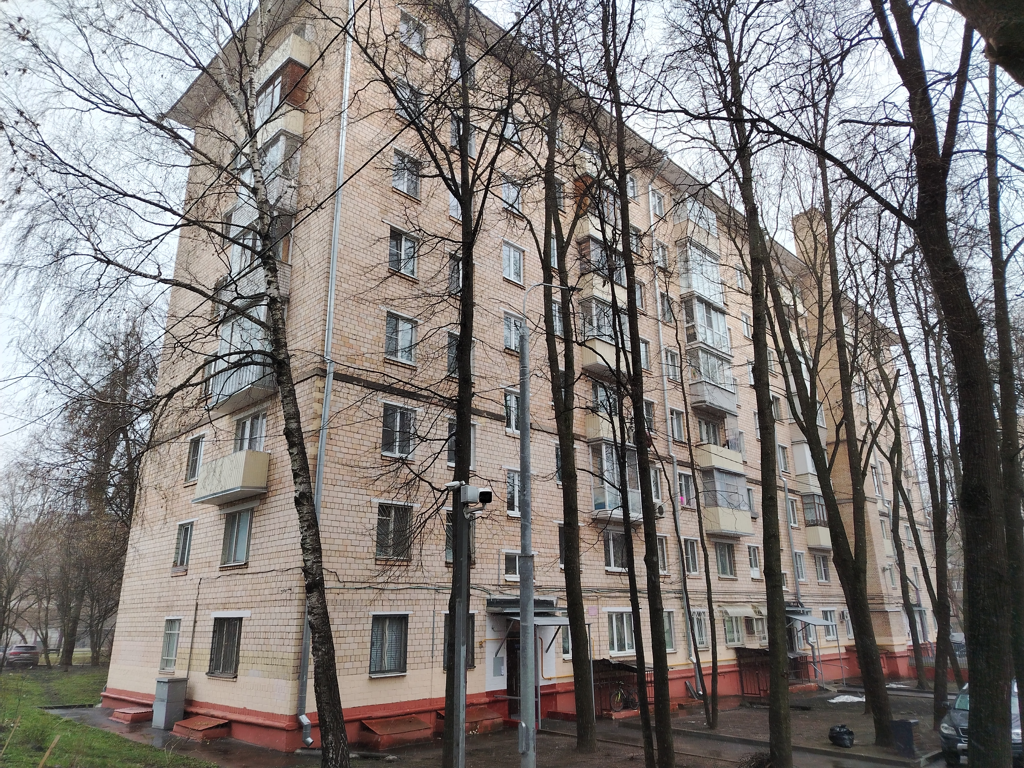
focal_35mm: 24
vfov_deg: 56.8
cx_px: 512
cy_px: 384
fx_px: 710
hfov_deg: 71.6
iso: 100
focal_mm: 5.25
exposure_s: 1/150
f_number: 1.75
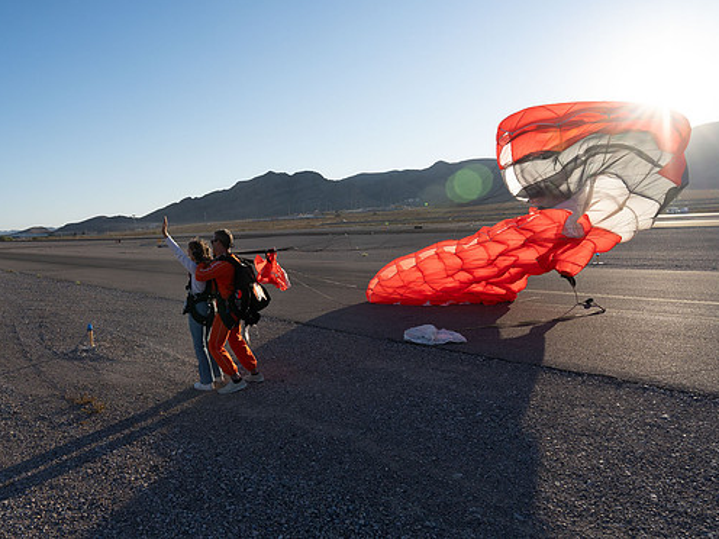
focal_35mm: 27
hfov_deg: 65.1
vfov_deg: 51.3
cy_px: 260
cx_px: 313
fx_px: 561
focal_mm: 24
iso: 800
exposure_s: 1/2000
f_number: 8
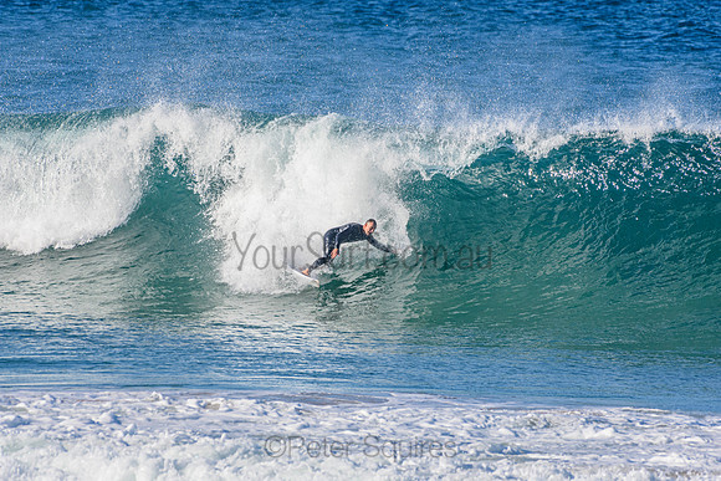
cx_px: 360
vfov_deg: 1.8
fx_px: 15024
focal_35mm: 750
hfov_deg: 2.7
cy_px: 240
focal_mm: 500
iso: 400
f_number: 5.6
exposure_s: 1/2000
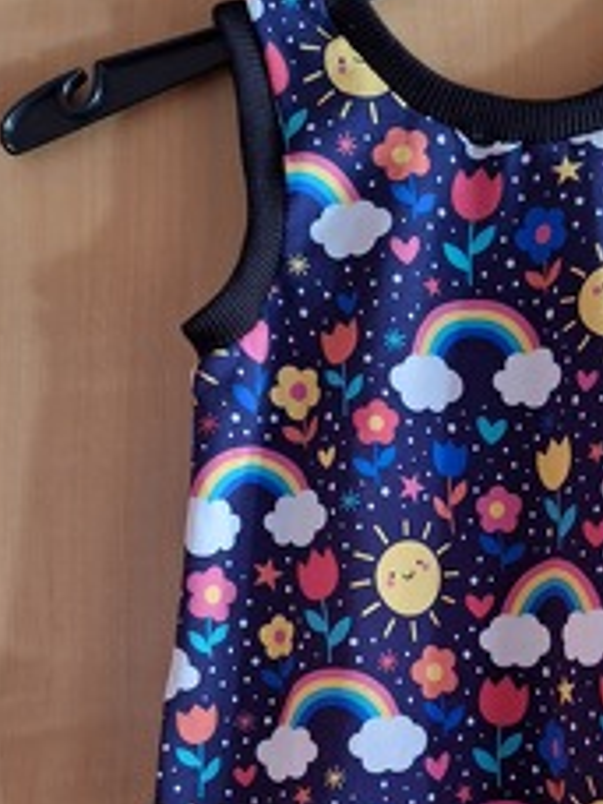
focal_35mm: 47
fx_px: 1092
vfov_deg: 39.2
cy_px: 621
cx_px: 469
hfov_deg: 30.2
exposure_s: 1/25
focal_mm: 5.54
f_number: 1.8
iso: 320
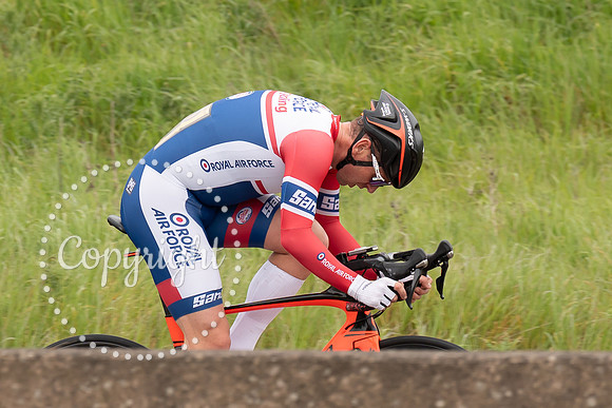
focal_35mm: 552
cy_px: 118
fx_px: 9388
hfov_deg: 3.7
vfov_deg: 2.5
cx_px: 333
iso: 250
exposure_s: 1/1000
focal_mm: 154
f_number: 4
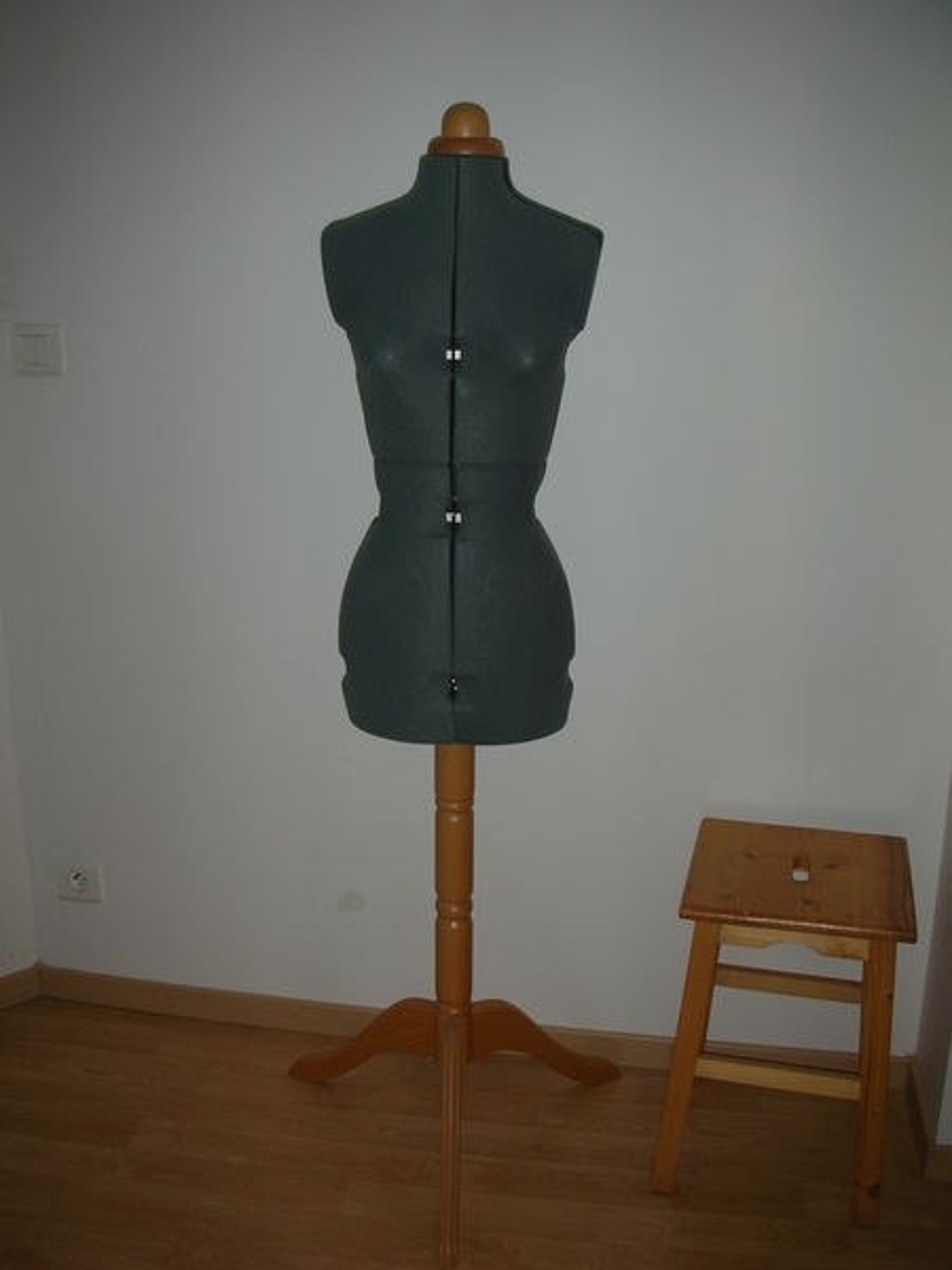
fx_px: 1283
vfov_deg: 52.6
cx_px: 476
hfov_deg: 40.7
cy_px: 635
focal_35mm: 35
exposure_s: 1/60.1
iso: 50
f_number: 3
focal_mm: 5.8
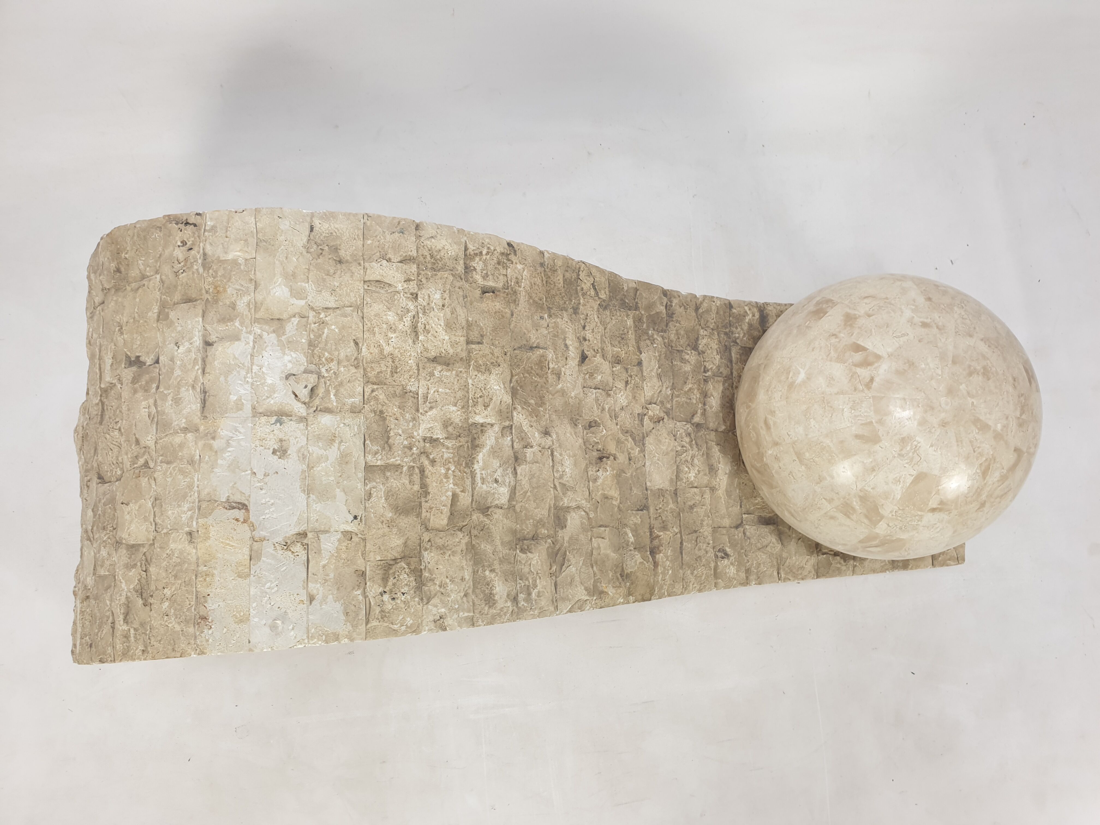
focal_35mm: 26
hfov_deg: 67.3
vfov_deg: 53.1
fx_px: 826
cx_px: 550
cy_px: 412
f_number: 2.4
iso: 64
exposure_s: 1/50
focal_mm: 4.3
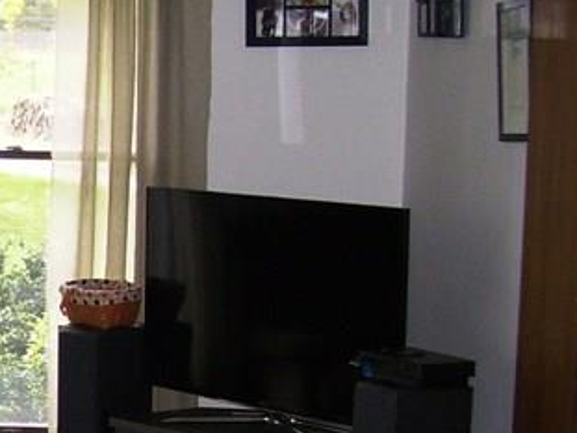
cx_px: -271
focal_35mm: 122
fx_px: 2033
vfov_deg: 12.0
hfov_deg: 15.1
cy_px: 439
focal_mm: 6
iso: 125
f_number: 2.7
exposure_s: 1/60
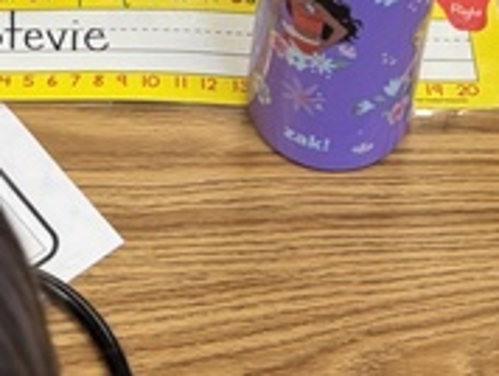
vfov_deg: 9.6
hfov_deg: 14.3
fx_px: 1992
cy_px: -508
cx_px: 244
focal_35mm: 138
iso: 125
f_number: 1.78
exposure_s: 1/60
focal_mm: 6.76
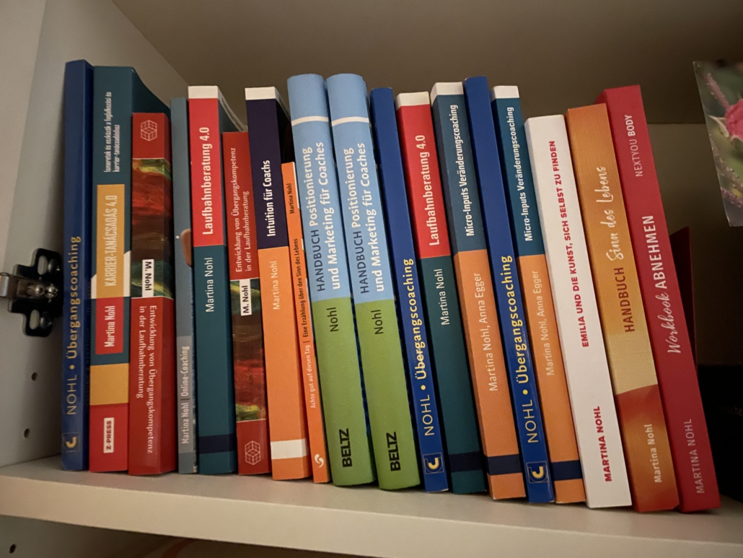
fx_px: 558
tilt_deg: +9.6
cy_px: 279
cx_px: 372
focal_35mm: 26
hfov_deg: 67.3
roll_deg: -3.3
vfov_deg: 53.1
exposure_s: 1/4
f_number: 1.6
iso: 800
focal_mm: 4.2
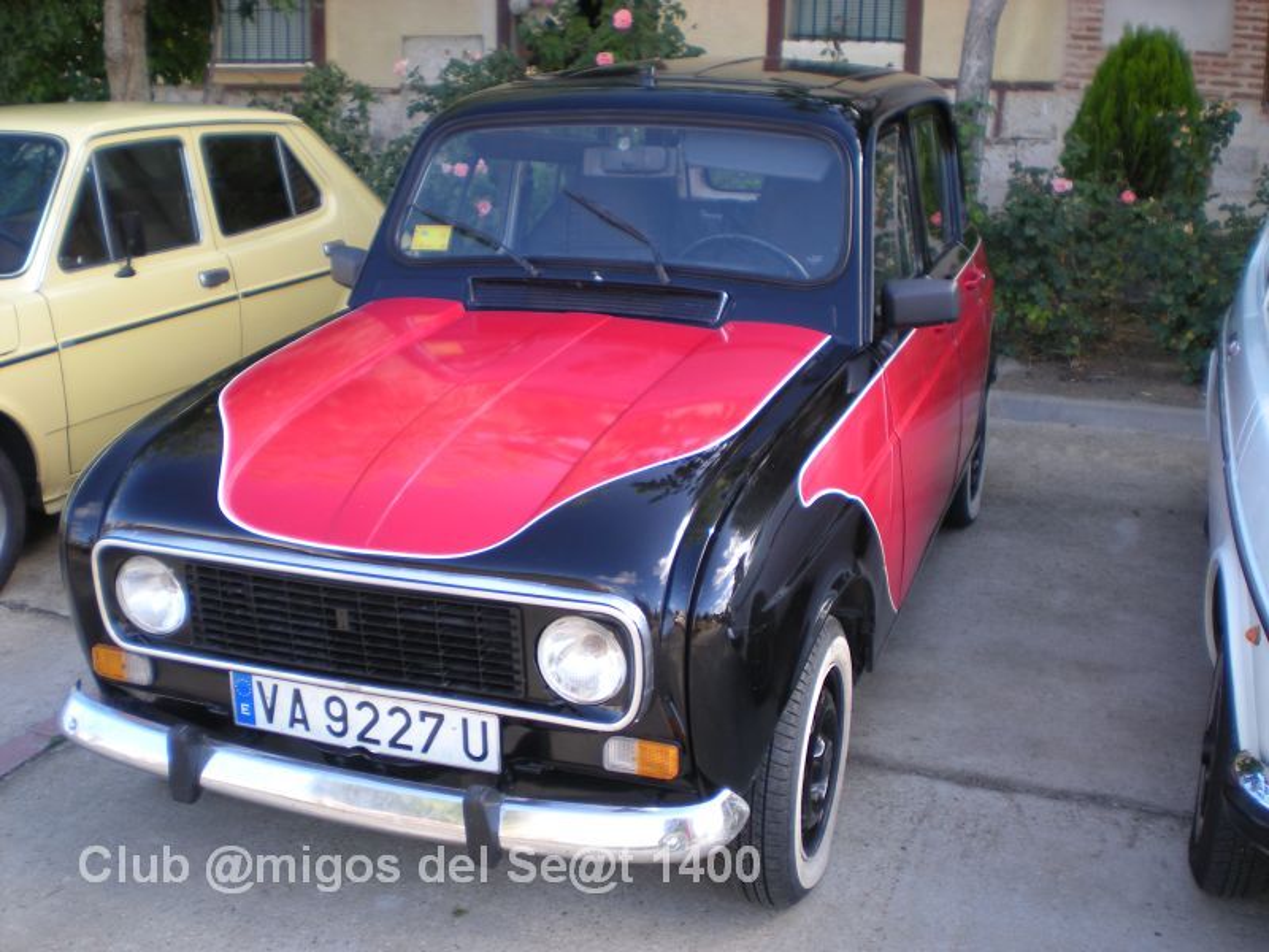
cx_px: 634
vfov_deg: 37.7
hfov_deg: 49.0
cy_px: 476
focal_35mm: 38
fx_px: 1393
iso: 64
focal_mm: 6.3
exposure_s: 1/73
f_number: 3.1
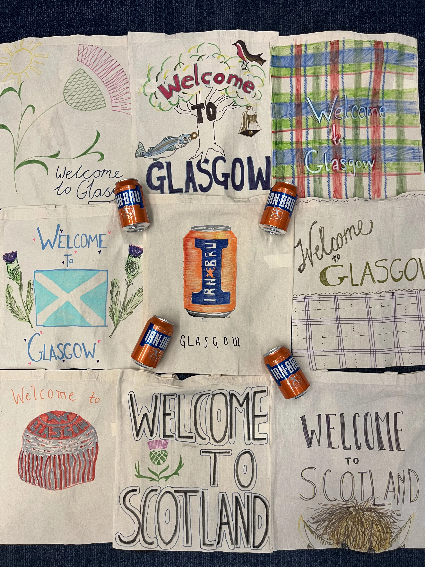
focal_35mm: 26
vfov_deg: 67.3
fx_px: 426
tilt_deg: -86.1
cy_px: 284
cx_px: 212
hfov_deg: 53.1
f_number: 1.6
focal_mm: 5.1
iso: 100
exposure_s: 1/50
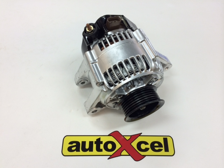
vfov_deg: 46.8
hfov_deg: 60.0
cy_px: 84
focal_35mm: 30
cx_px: 112
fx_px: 194
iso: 40
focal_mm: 4.12
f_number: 2.2
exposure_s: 1/33
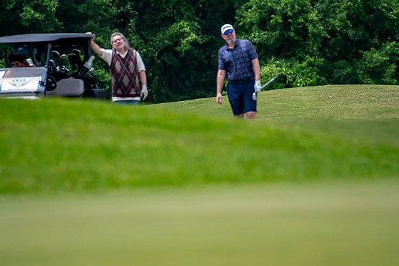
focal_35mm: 750
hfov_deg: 2.7
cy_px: 133
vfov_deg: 1.8
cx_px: 200
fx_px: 8314
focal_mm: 500
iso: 1800
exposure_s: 1/2000
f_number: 5.6
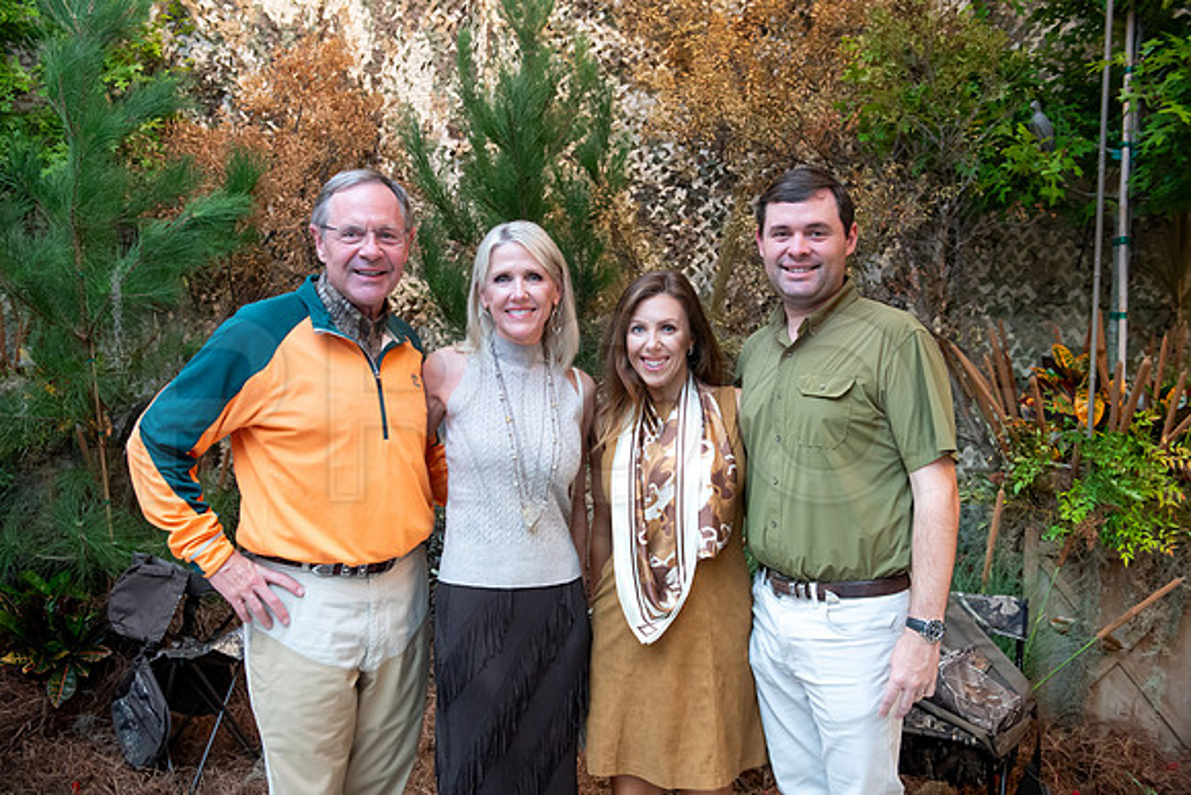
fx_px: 1146
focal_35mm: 35
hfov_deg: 54.9
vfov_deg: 38.3
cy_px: 398
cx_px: 596
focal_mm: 34
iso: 4000
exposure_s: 1/100
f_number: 5
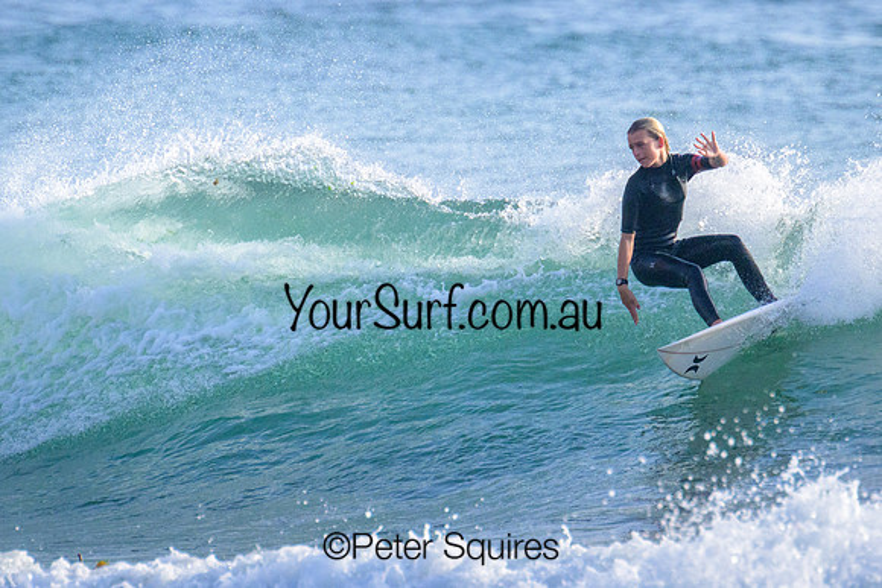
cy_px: 208
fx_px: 26851
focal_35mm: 1096
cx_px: 417
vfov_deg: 1.3
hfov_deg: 1.9
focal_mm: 800
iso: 2000
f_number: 13
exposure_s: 1/2000
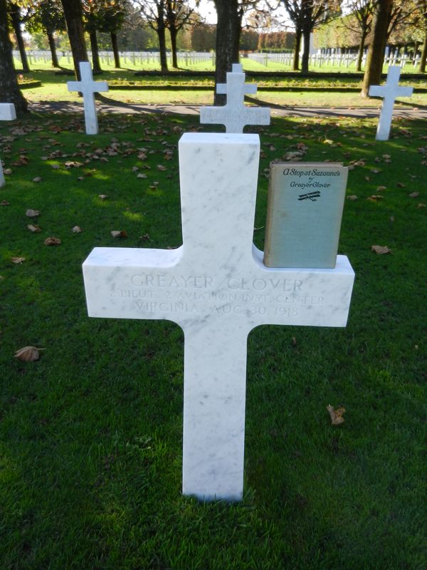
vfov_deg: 61.7
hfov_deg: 48.2
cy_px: 285
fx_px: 477
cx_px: 214
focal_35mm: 29
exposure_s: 1/400
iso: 160
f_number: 3.6
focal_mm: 5.1
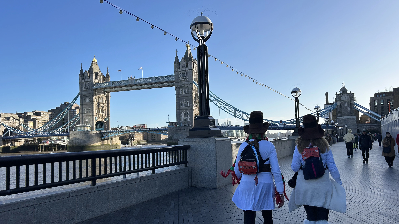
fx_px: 307
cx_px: 201
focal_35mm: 29
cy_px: 123
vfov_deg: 40.1
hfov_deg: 66.1
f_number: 1.5
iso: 50
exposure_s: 1/3968
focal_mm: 5.7
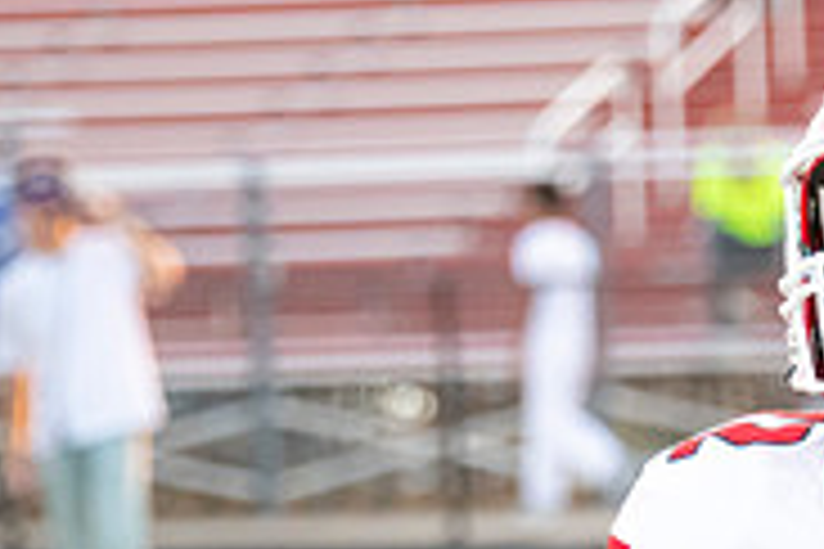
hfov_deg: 3.8
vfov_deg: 2.5
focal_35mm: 540
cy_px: 722
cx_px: 761
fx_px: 12359
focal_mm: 170
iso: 4000
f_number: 5.6
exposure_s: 1/800
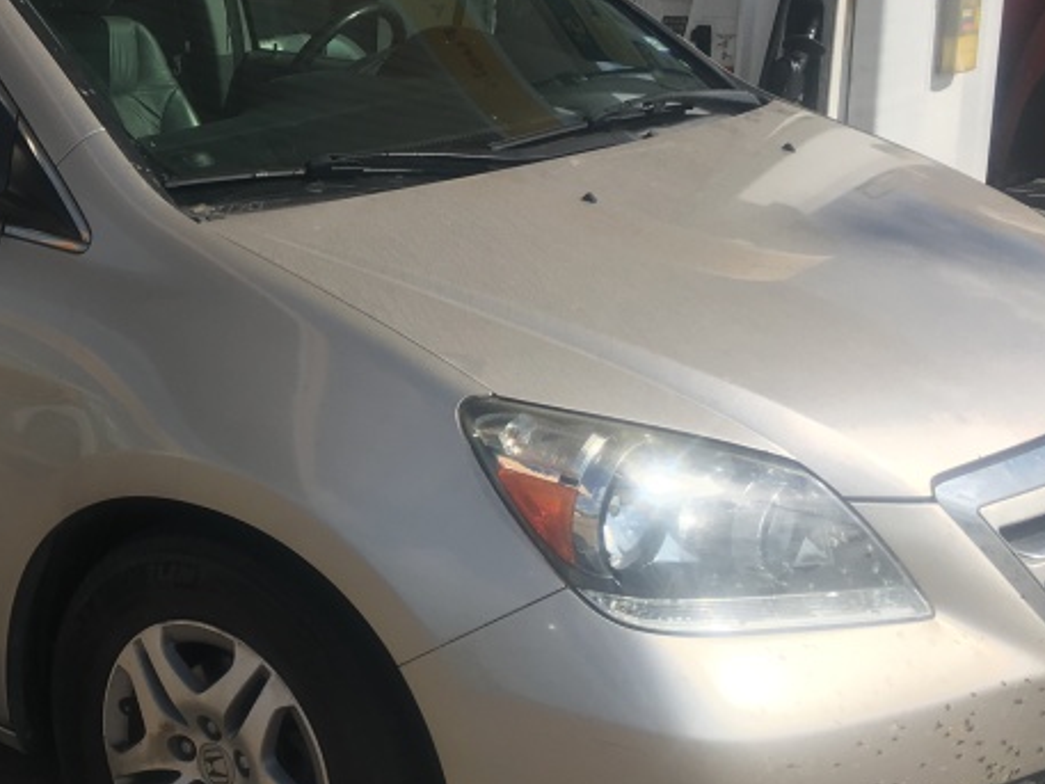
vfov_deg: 22.6
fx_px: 1963
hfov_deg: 28.3
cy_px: 446
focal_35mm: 65
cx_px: 37
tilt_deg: -17.7
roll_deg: +2.7
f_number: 2.2
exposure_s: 1/1350
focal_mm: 4.15
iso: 25
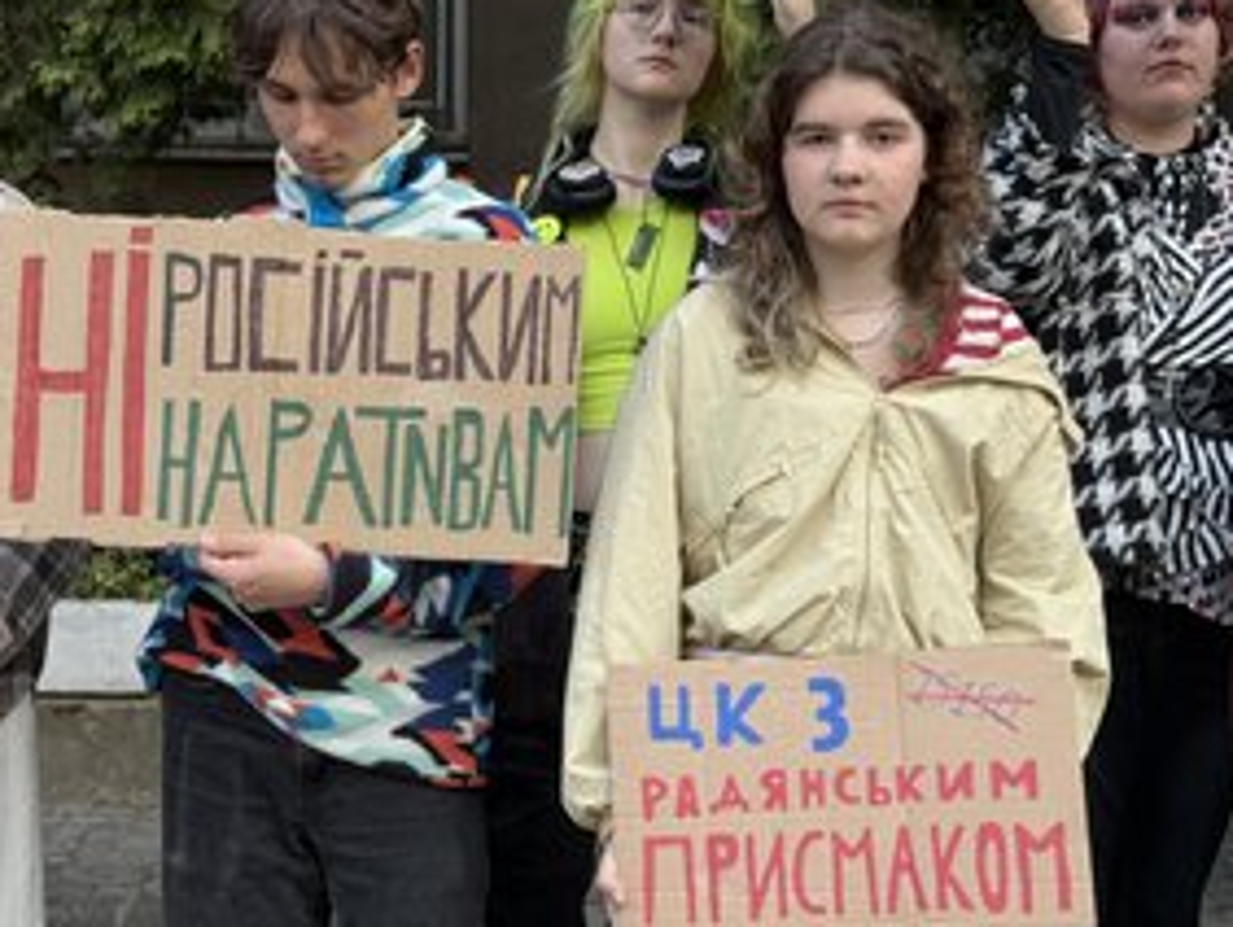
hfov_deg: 28.5
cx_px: 512
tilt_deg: -6.4
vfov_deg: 21.6
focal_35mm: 68
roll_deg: -0.1
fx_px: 2424
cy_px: 533
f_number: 1.78
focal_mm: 6.76
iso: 50
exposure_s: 1/121
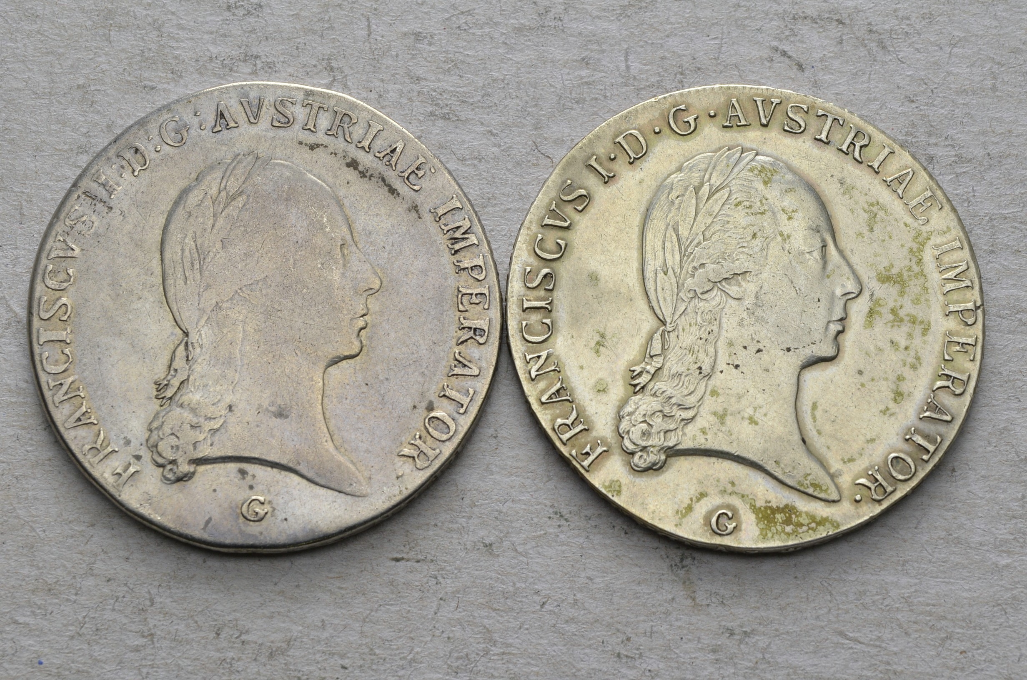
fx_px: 2221
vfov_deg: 17.4
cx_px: 514
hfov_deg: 26.0
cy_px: 340
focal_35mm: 78
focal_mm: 52
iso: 400
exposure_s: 1/250
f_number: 14
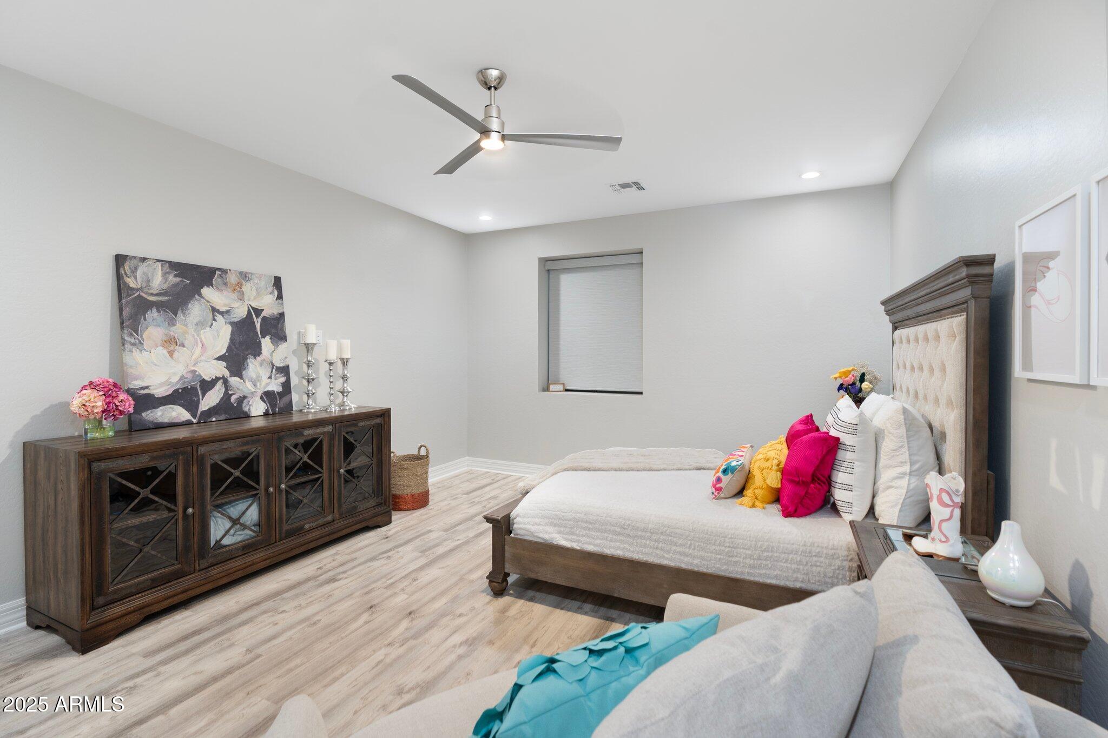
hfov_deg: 96.7
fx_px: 492
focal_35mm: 16
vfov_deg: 73.7
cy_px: 369
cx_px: 554
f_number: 7.1
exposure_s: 1/2
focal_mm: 16
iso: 1000
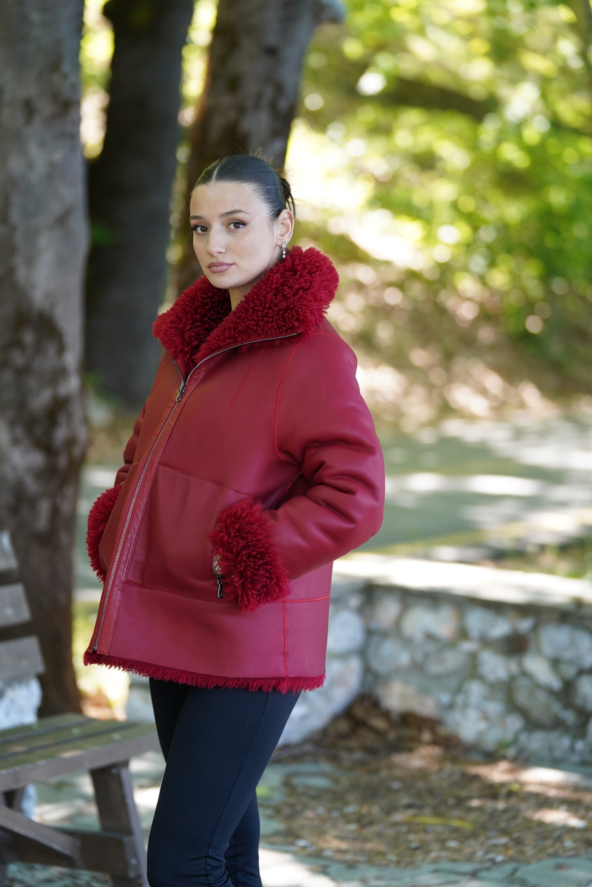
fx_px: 2761
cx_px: 280
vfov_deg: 18.3
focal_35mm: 112
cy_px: 424
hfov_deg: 12.2
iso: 500
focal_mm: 102
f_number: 2.8
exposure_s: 1/320
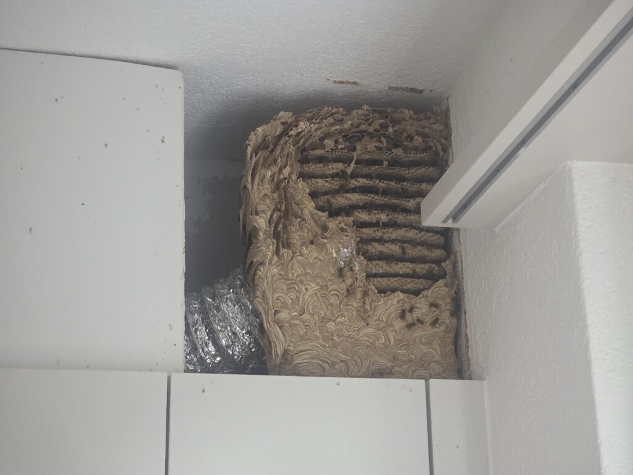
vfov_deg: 21.3
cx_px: 316
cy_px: 238
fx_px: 1262
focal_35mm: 69
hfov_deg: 28.2
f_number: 2.4
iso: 400
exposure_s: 1/100
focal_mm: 7.9
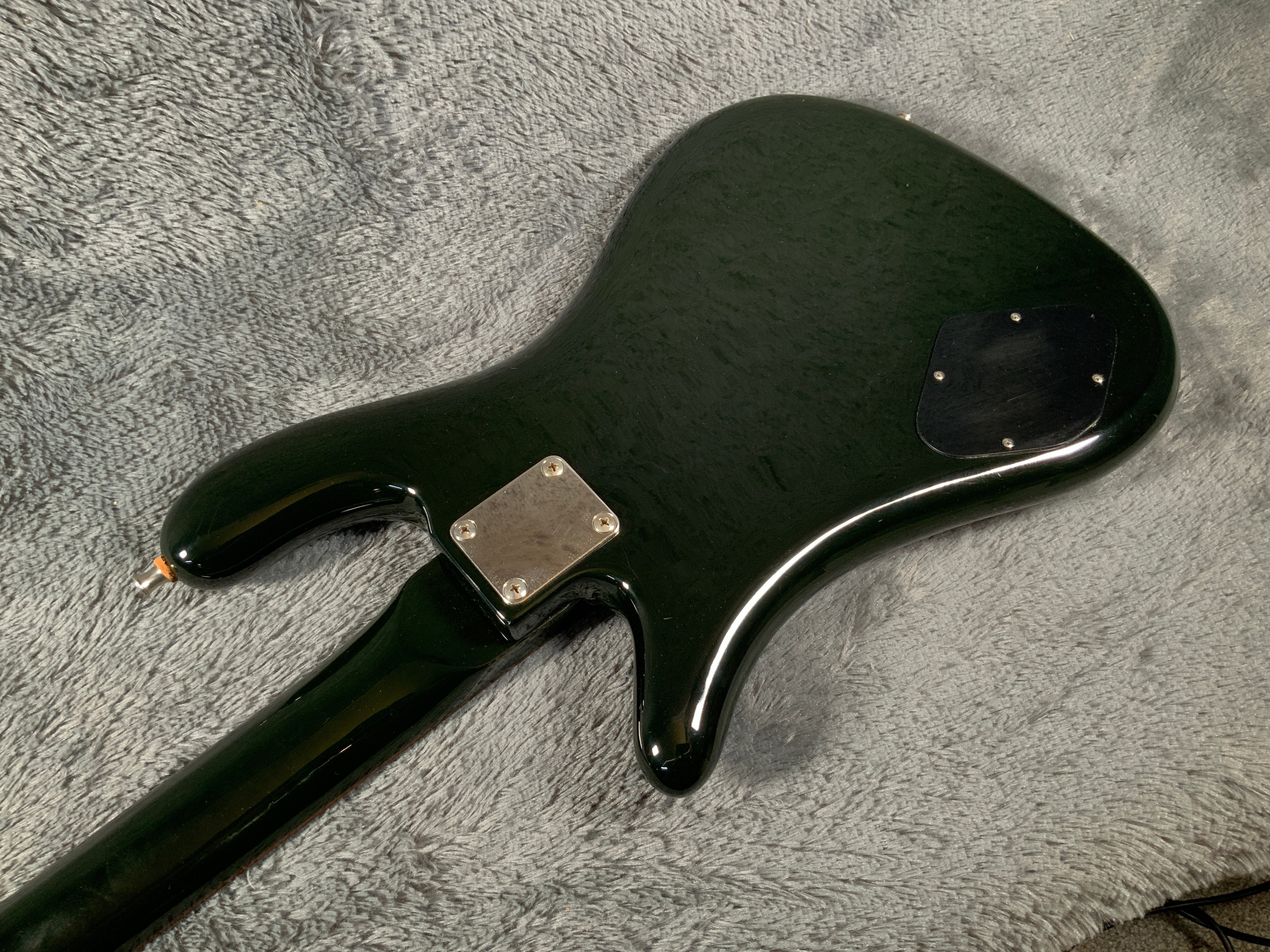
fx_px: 1064
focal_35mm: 29
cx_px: 635
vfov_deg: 48.2
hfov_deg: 61.7
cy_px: 476
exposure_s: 1/52
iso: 80
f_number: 1.8
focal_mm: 3
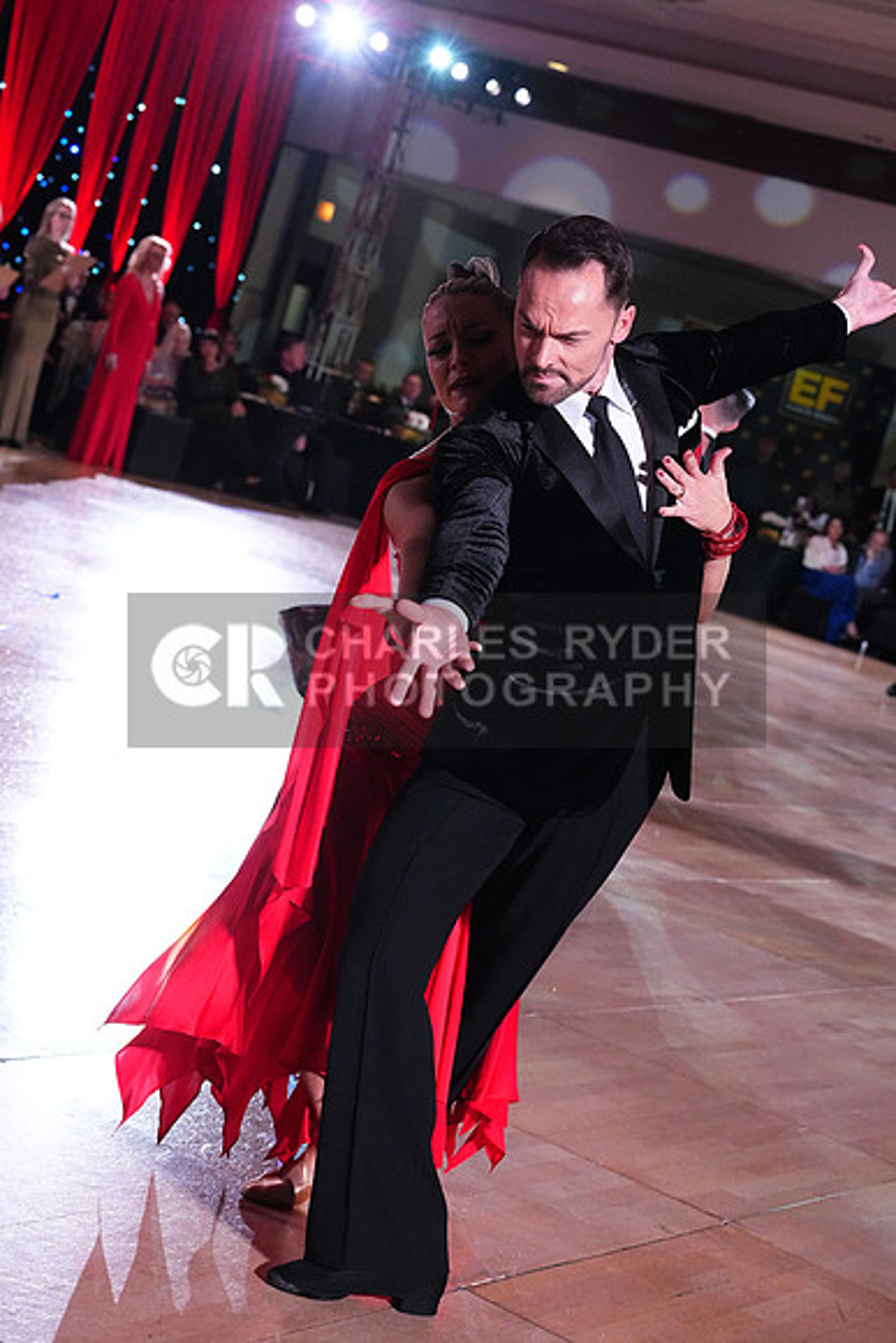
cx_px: 448
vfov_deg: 27.7
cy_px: 672
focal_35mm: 73
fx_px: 2723
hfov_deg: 18.7
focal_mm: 73
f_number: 6.3
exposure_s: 1/400
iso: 10000
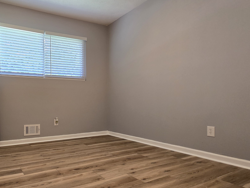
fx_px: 159
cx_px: 67
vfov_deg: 60.7
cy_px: 110
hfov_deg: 72.0
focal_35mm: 22
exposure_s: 1/60
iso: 125
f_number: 2.2
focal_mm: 2.2
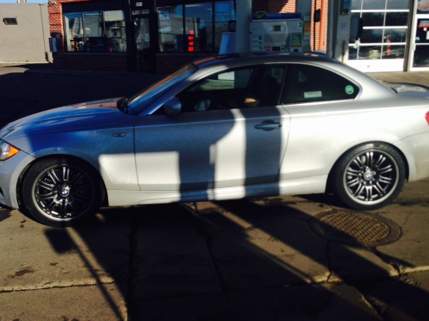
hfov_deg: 49.0
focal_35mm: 38
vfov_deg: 37.7
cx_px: 210
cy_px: 155
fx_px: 471
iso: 50
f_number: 2.4
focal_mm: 4.12
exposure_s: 1/1869
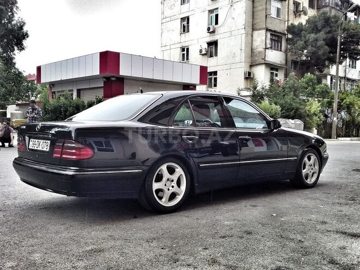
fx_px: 322
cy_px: 135
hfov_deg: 58.4
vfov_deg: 45.4
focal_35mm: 31
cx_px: 180
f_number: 2.2
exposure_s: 1/128
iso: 40
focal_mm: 3.3
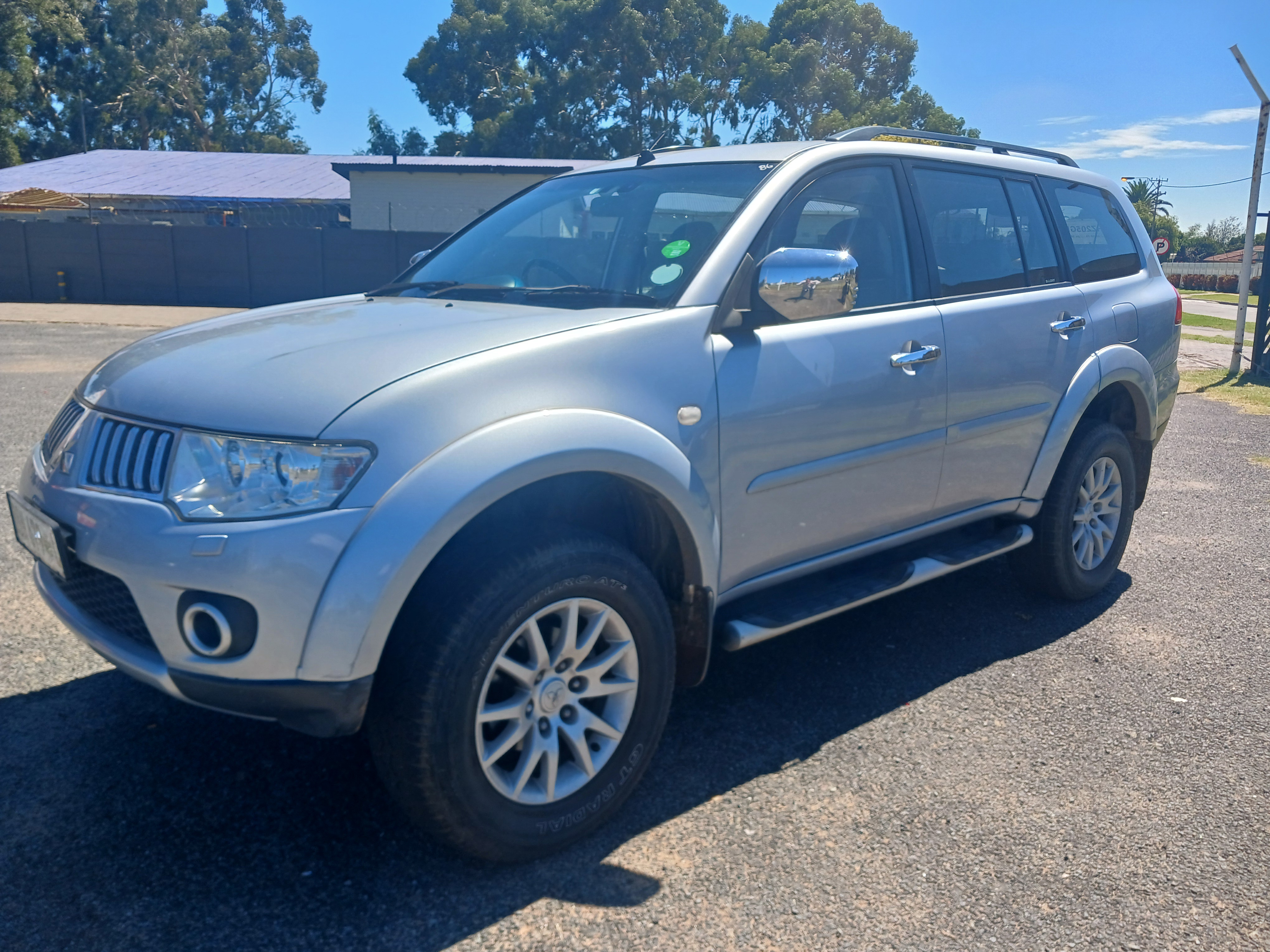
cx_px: 635
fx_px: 991
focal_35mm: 27
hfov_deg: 65.3
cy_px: 476
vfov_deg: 51.4
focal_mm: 4
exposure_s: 1/395
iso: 20
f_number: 1.8
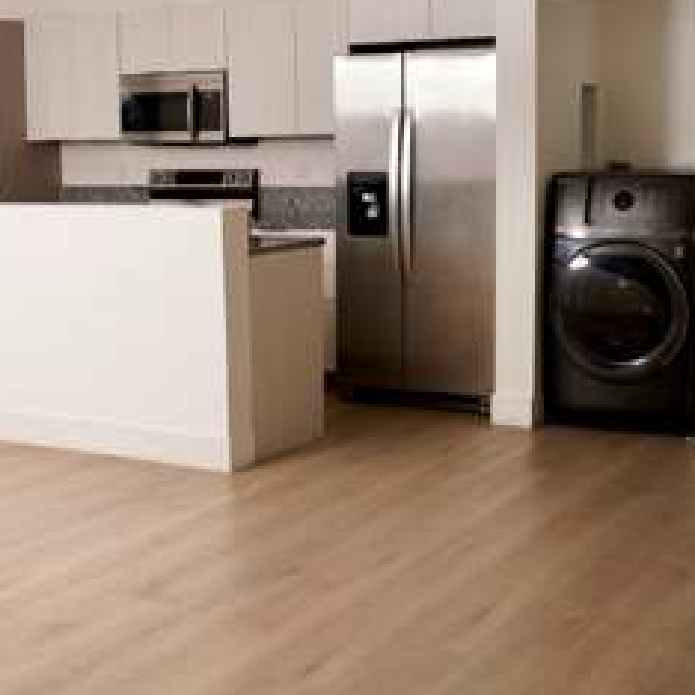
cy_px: 316
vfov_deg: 28.1
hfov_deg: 27.7
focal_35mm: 61
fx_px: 1386
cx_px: 163
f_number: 8
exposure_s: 1/125
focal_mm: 35
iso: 640
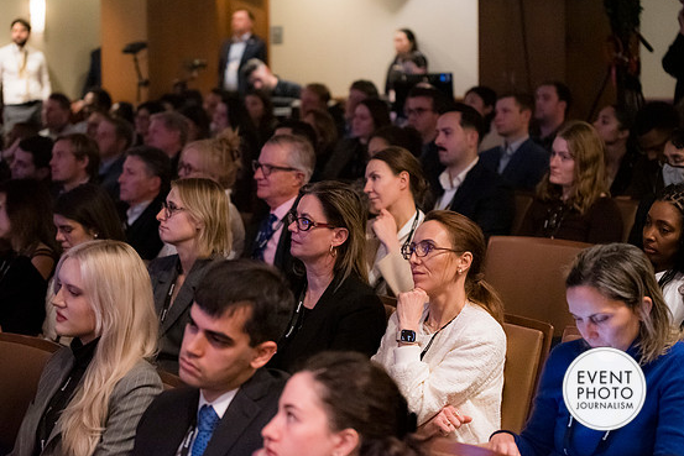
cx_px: 329
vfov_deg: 18.2
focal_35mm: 75
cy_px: 232
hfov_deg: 27.0
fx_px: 1425
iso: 6400
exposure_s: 1/125
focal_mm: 70
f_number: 2.8
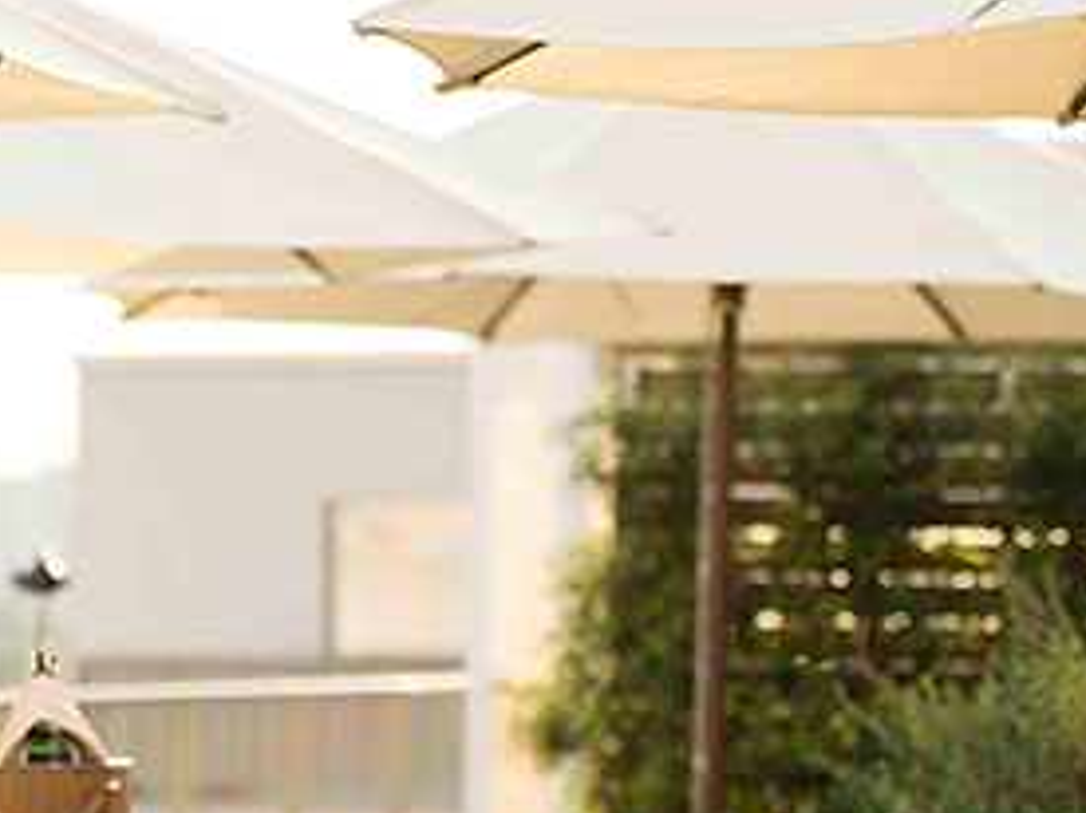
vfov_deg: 7.2
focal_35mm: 204
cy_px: 852
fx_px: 6397
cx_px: -158
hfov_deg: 9.6
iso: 400
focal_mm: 90
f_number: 2.8
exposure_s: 1/640
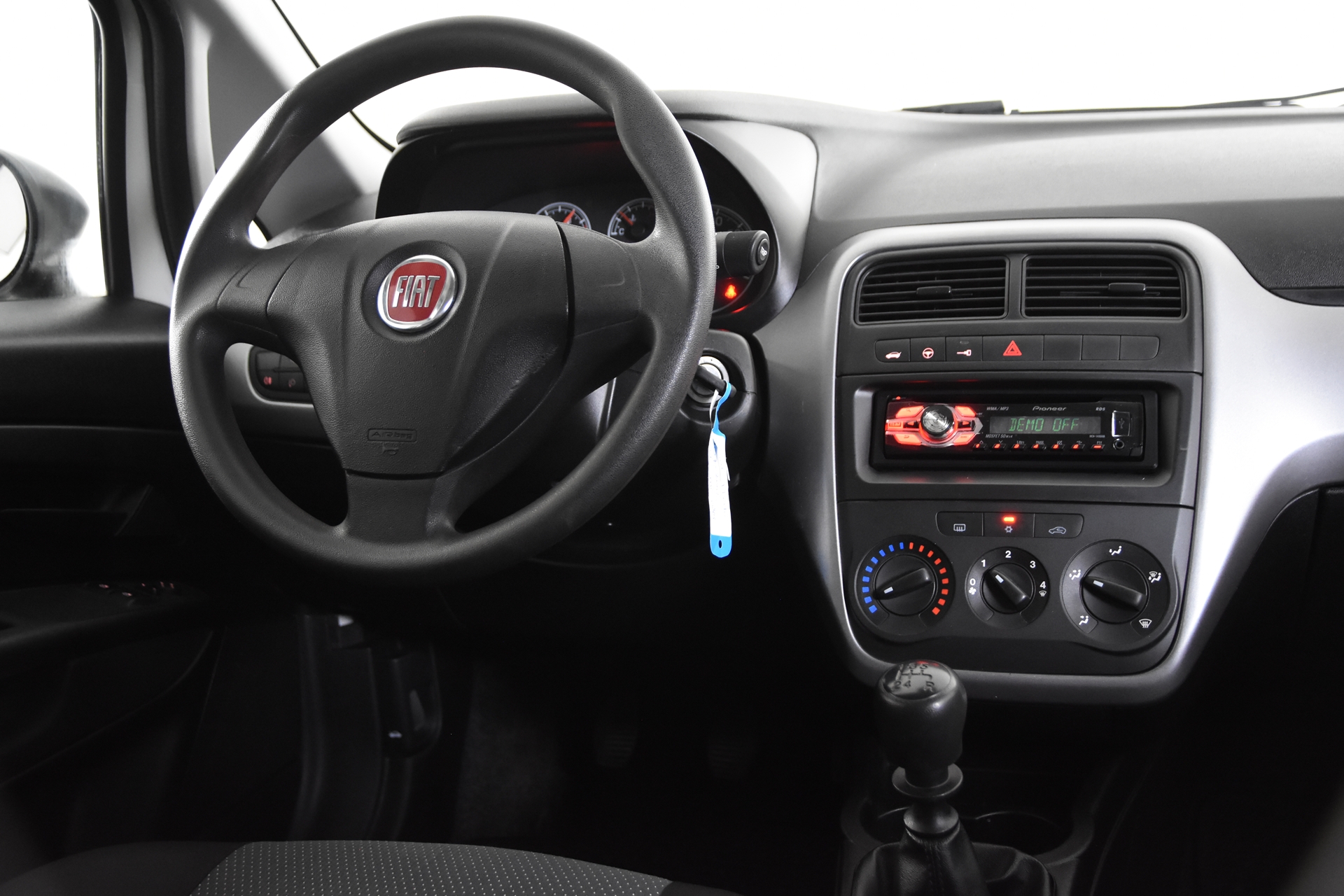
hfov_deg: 49.6
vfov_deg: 34.2
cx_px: 672
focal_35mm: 39
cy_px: 448
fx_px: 1456
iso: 2800
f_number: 3.2
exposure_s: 1/40
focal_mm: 26
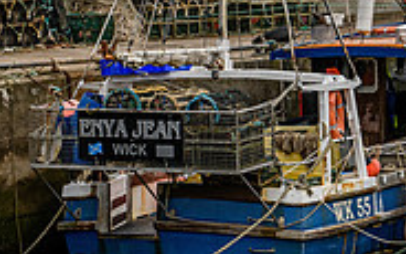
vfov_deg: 6.6
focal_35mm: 199
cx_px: 385
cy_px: 99
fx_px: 2202
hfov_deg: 10.5
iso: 800
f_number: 10
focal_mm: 55
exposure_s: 1/400
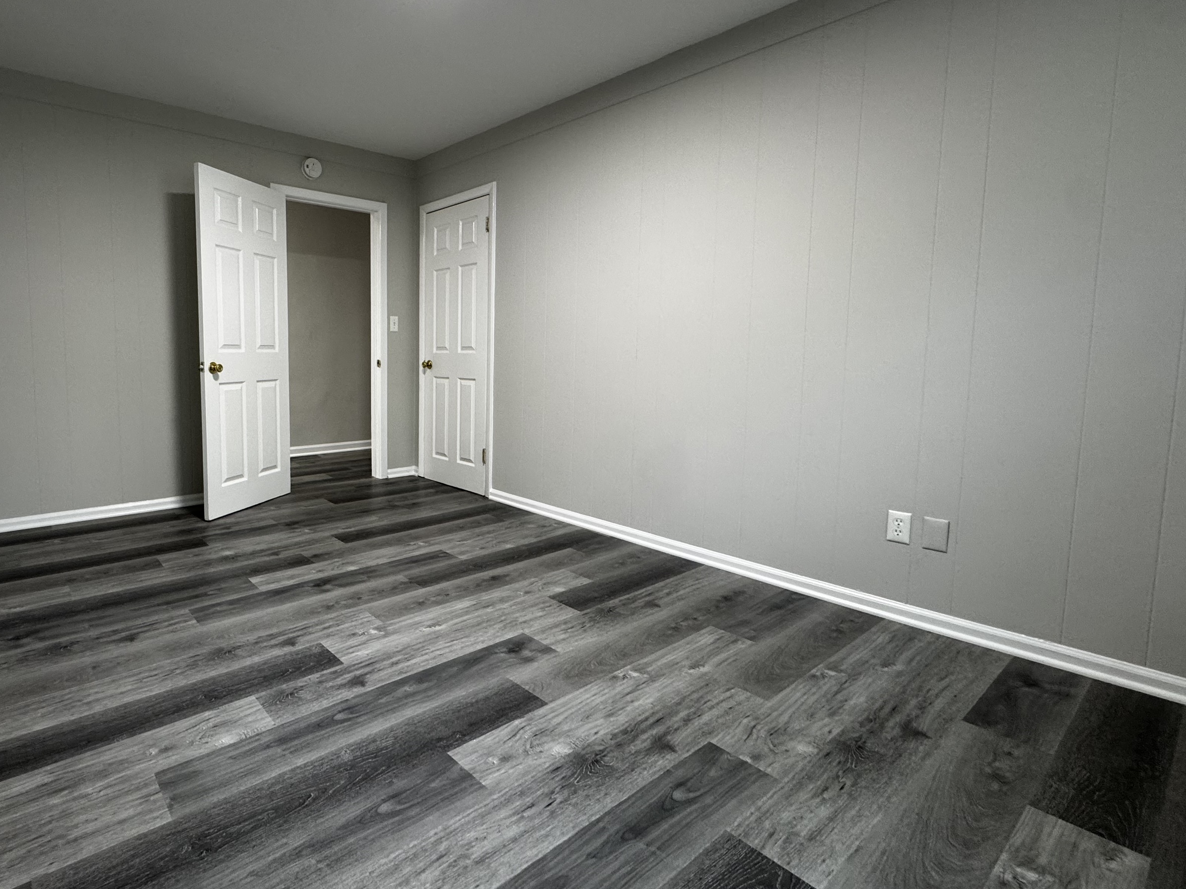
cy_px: 406
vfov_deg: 71.5
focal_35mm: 18
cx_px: 441
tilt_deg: -5.3
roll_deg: -0.7
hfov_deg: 85.9
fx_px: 617
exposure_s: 1/60
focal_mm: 2.22
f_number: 2.2
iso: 200
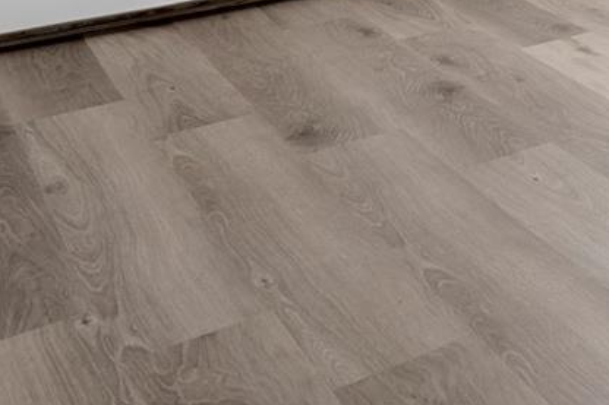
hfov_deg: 21.3
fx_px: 1167
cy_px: -325
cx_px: 1051
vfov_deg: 16.5
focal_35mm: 69
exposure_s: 1/4
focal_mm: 14
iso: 100
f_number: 8
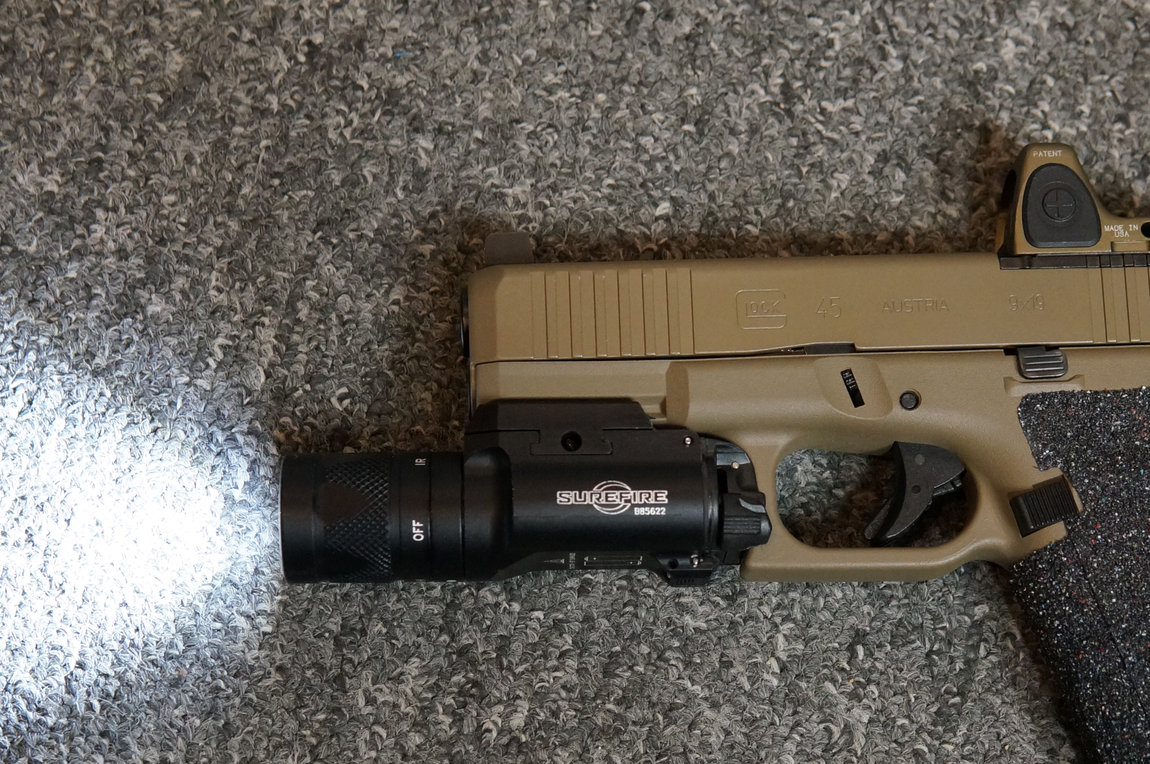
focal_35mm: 76
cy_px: 538
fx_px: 2425
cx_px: 749
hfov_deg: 26.5
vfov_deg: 17.8
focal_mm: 30
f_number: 4
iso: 1600
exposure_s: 1/160
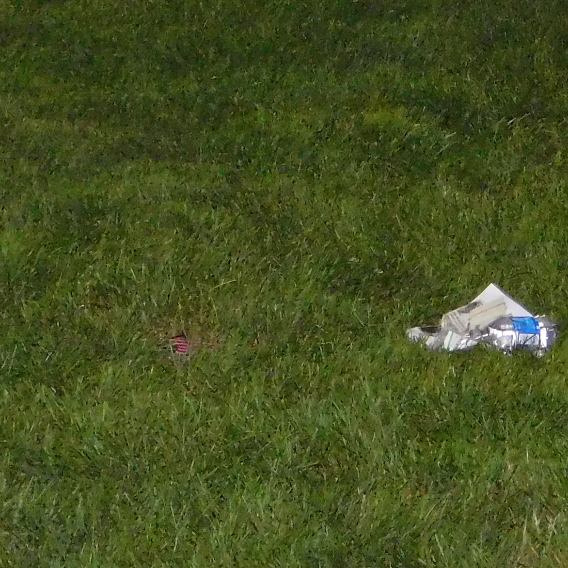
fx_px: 3806
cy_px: -239
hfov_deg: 8.5
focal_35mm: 205
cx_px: 445
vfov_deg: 8.4
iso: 1100
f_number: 4
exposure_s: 1/30
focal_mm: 10.4
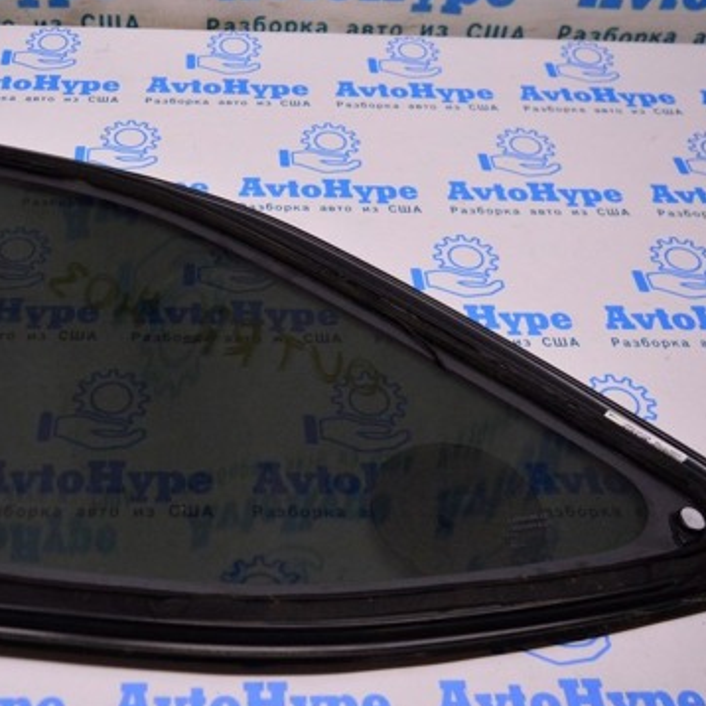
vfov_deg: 40.9
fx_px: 946
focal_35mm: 41
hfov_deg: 40.1
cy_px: 350
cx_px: 201
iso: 1600
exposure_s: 1/400
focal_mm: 18
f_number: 3.5
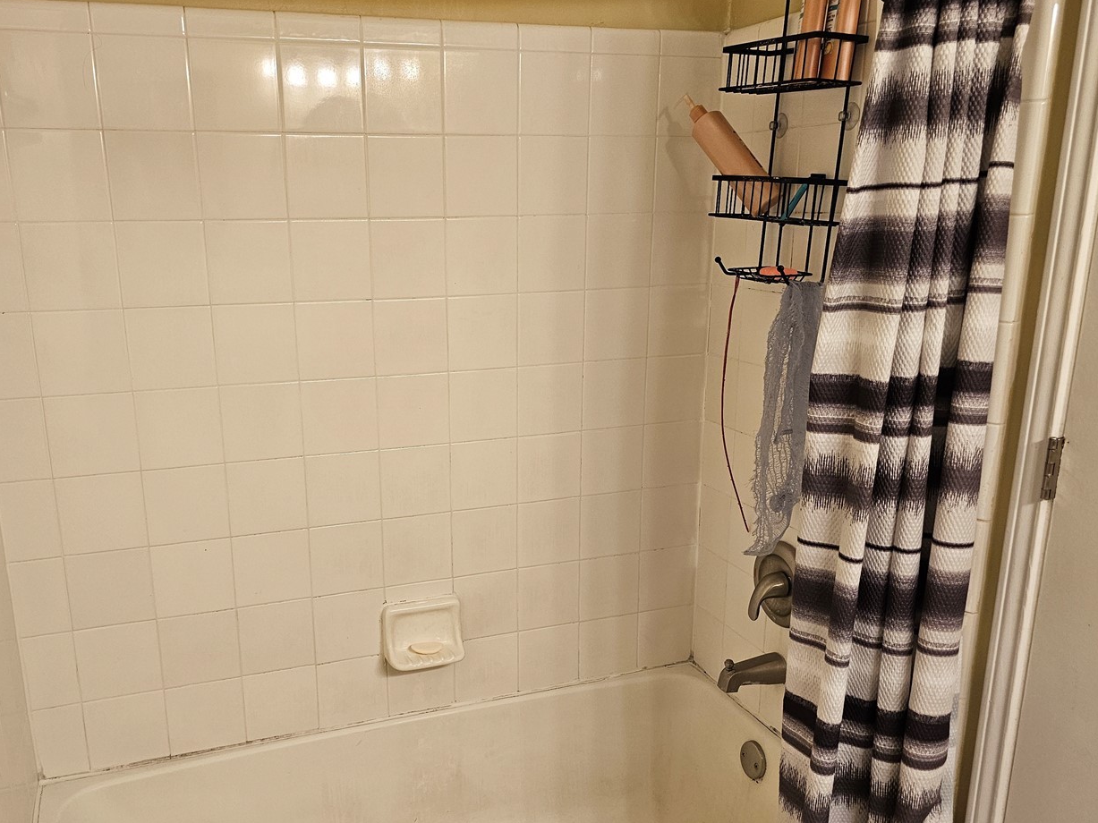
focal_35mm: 30
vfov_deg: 46.6
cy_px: 474
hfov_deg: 59.8
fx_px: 951
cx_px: 483
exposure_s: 1/120
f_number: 1.7
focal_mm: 6.3
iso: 250
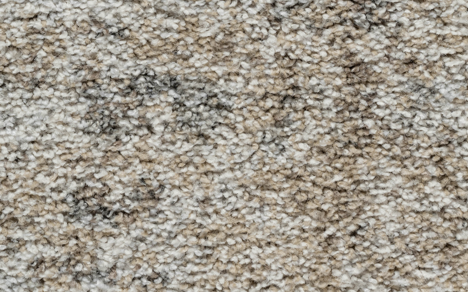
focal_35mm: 170
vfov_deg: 7.7
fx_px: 2168
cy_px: -17
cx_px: 422
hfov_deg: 12.2
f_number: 11
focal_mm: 62
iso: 100
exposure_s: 1/125
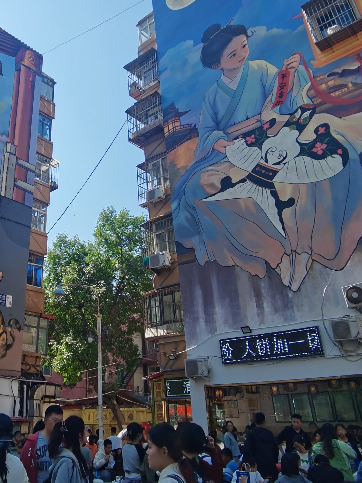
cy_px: 180
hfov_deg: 43.4
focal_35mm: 31
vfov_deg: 57.6
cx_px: 74
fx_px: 432
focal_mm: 2.26
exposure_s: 1/1429
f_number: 2.2
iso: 50
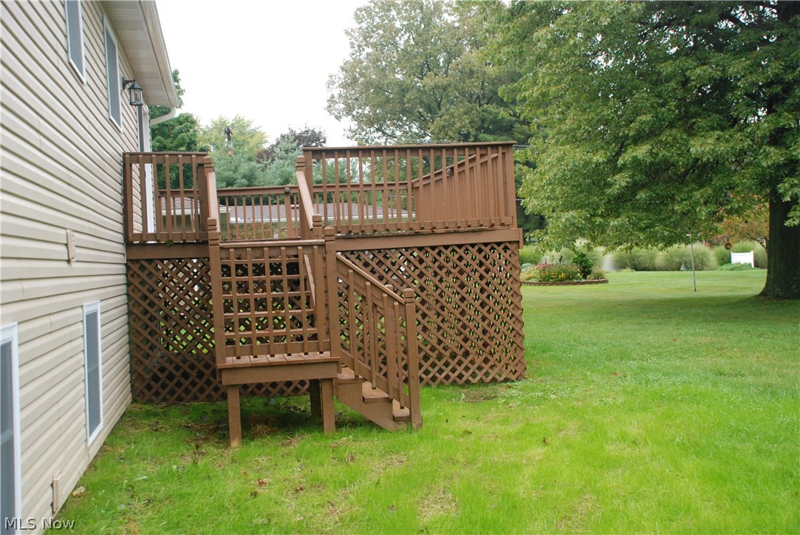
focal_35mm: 39
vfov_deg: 34.3
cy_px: 268
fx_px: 867
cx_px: 400
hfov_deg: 49.5
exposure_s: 1/500
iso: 1000
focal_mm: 26
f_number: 4
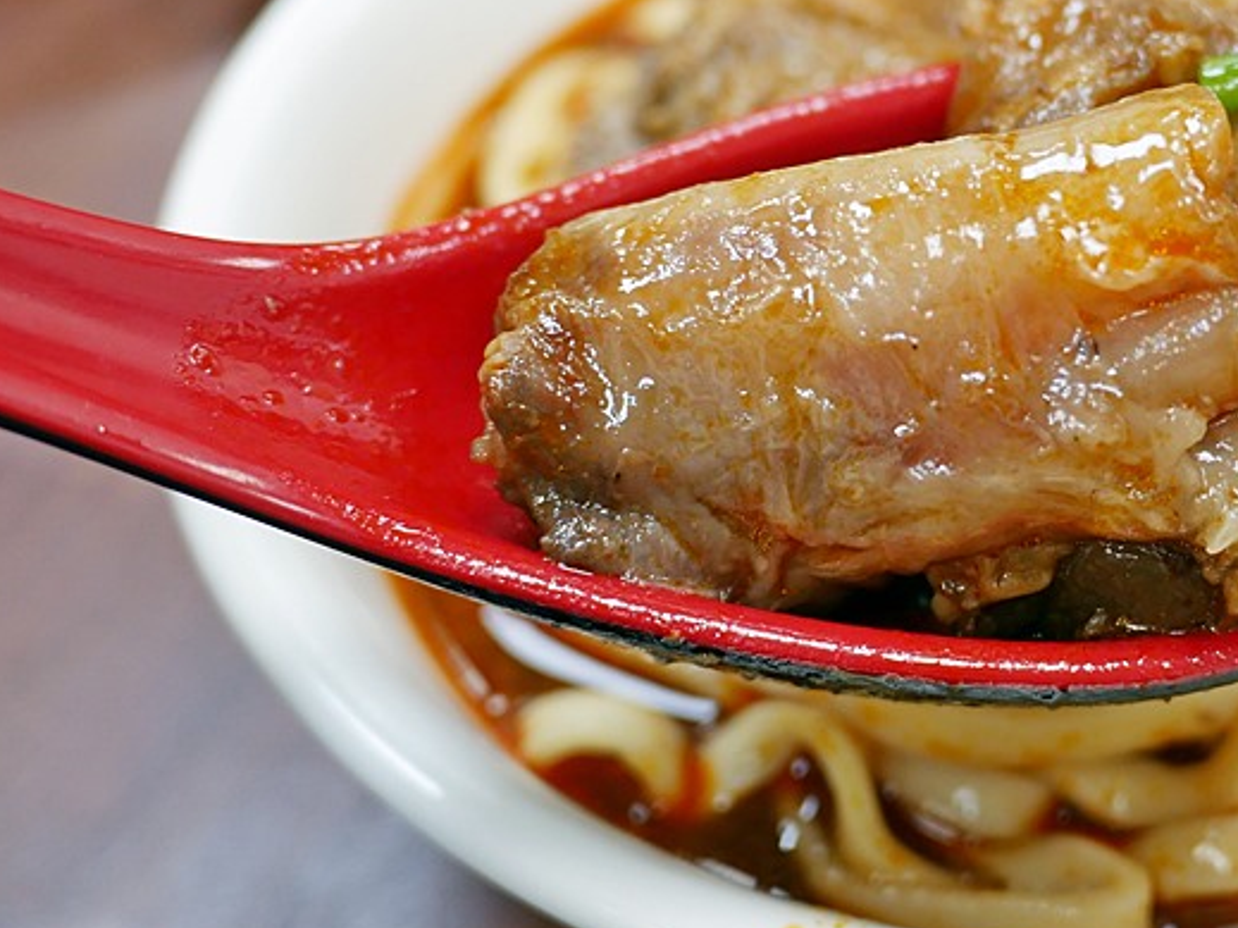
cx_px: 1028
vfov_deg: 26.8
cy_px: 292
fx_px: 1931
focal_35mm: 54
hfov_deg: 34.2
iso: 200
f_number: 2.5
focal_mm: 14
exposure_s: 1/80
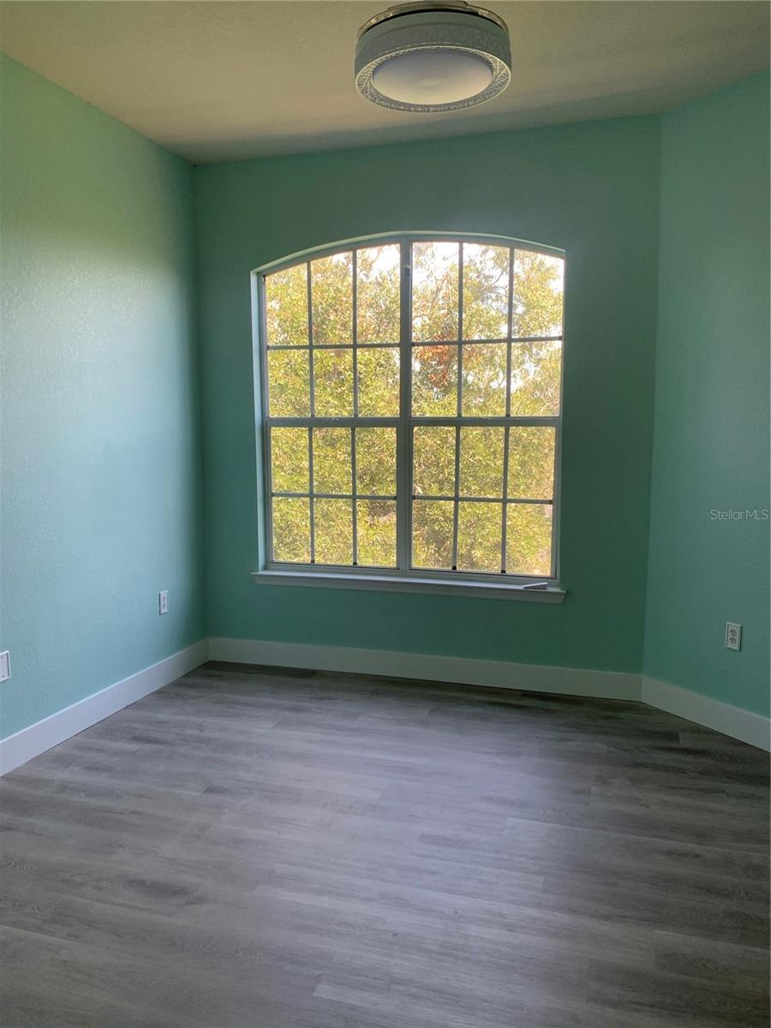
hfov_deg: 53.1
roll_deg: +0.2
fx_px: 772
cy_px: 514
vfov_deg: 67.3
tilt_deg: -5.1
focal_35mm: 26
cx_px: 386
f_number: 1.8
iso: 32
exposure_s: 1/121
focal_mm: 4.25
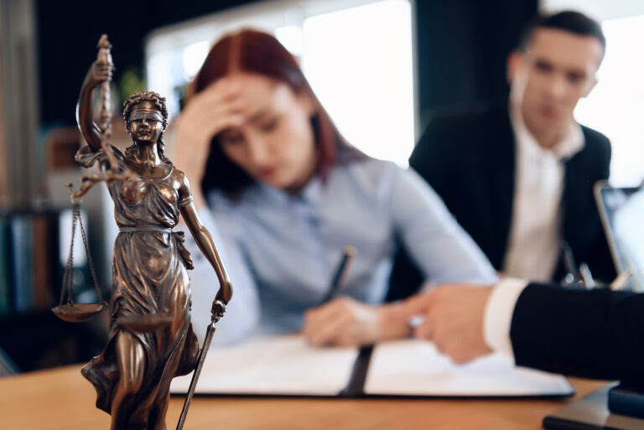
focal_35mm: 42
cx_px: 322
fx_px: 752
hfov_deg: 46.4
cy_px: 215
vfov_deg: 31.9
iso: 320
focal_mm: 42
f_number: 3.2
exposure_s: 1/100
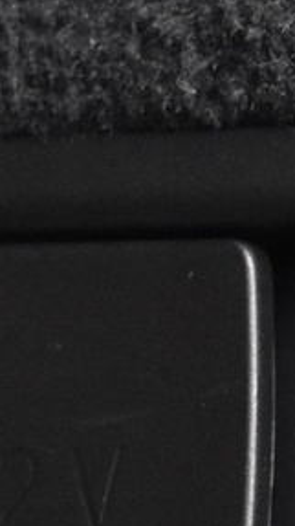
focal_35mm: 275
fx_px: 3831
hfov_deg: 4.3
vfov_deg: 7.8
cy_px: 484
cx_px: 678
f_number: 4.2
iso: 3200
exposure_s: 1/30
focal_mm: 31
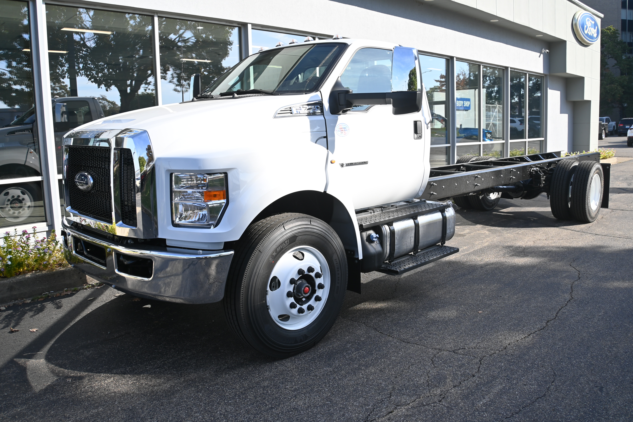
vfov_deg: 29.4
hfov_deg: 43.0
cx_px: 316
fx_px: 804
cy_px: 211
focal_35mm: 46
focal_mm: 30.5
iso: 100
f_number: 6.3
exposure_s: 1/320
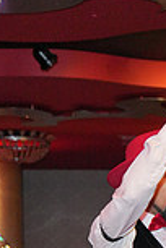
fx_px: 1155
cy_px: 423
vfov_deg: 11.5
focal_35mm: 167
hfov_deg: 8.1
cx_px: 216
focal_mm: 44
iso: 4000
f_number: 4
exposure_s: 1/200
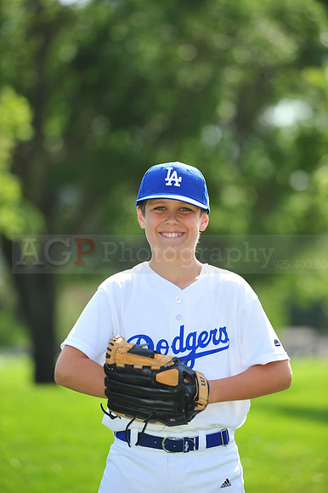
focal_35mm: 200
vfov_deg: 10.3
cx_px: 164
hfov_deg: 6.9
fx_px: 2736
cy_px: 246
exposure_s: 1/1250
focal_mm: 200
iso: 320
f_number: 4.5
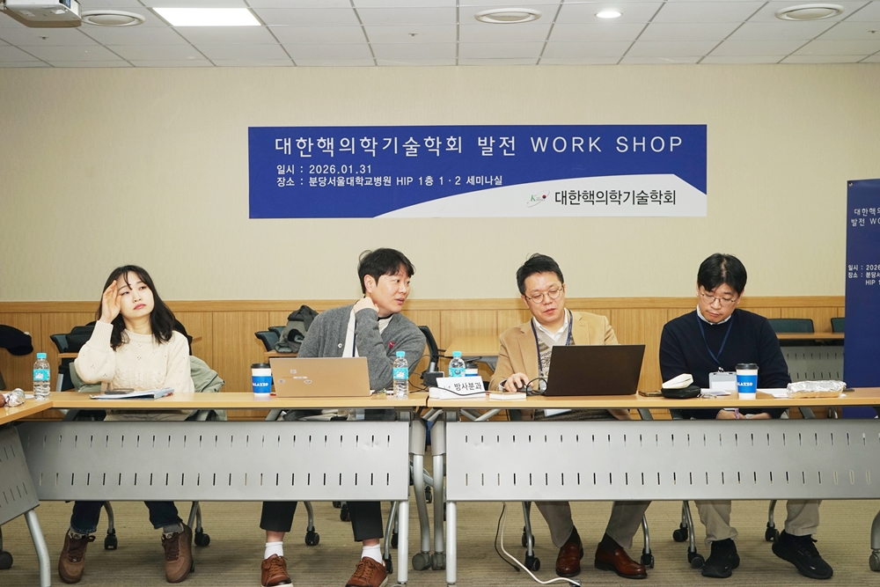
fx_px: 1173
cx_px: 440
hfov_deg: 41.1
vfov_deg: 28.1
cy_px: 294
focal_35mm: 48
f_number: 7.1
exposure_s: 1/60
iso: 320
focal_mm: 48
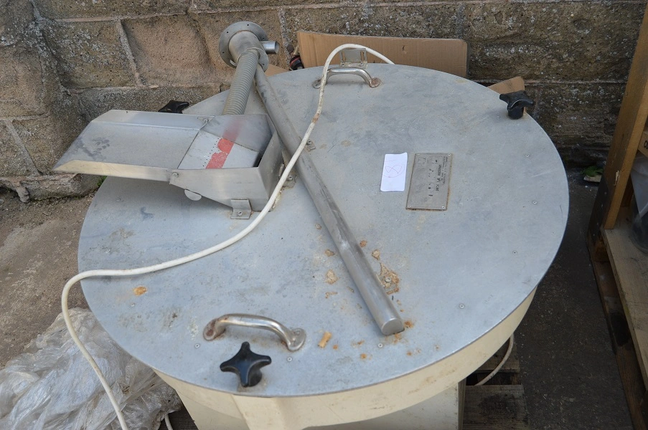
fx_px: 593
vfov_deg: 39.9
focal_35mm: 33
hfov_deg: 57.3
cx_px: 324
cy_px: 215
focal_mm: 22
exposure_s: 1/125
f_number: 5.6
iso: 110
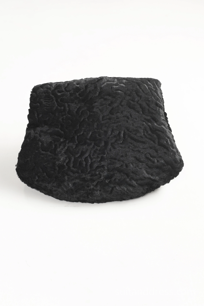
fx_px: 408
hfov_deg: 28.1
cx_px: 102
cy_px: 153
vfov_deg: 41.1
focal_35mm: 48
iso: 400
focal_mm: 32
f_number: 5.6
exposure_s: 1/60
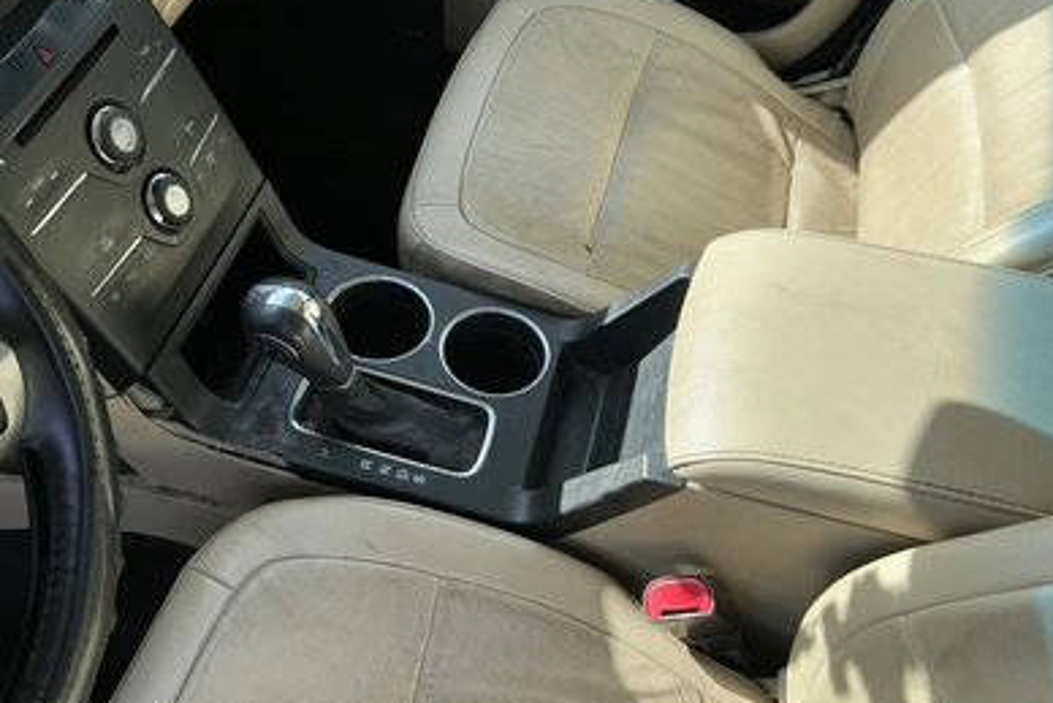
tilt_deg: -55.3
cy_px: 369
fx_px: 878
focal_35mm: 30
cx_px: 521
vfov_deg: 43.6
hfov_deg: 61.9
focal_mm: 3
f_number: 1.8
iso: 25
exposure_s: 1/442
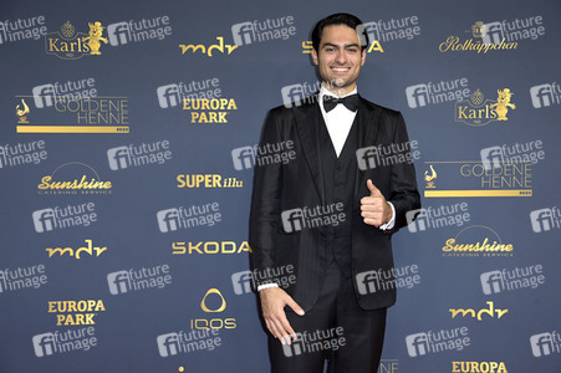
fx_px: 965
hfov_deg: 32.4
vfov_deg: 21.9
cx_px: 280
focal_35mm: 62
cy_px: 186
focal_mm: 62
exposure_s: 1/200
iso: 640
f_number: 5.6
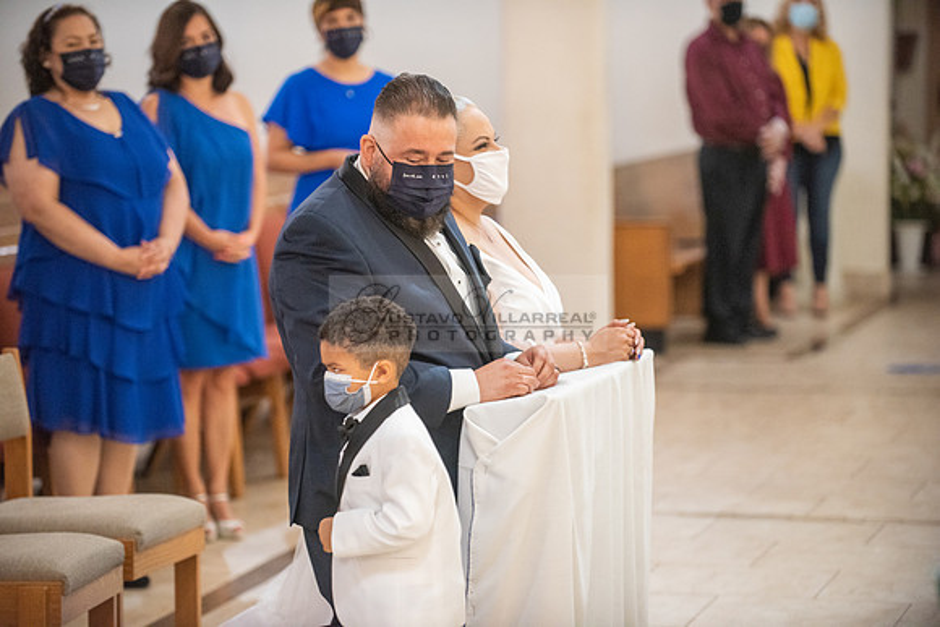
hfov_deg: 15.2
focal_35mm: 135
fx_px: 3526
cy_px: 314
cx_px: 470
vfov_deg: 10.2
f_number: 2.8
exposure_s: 1/160
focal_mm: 135
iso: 2000
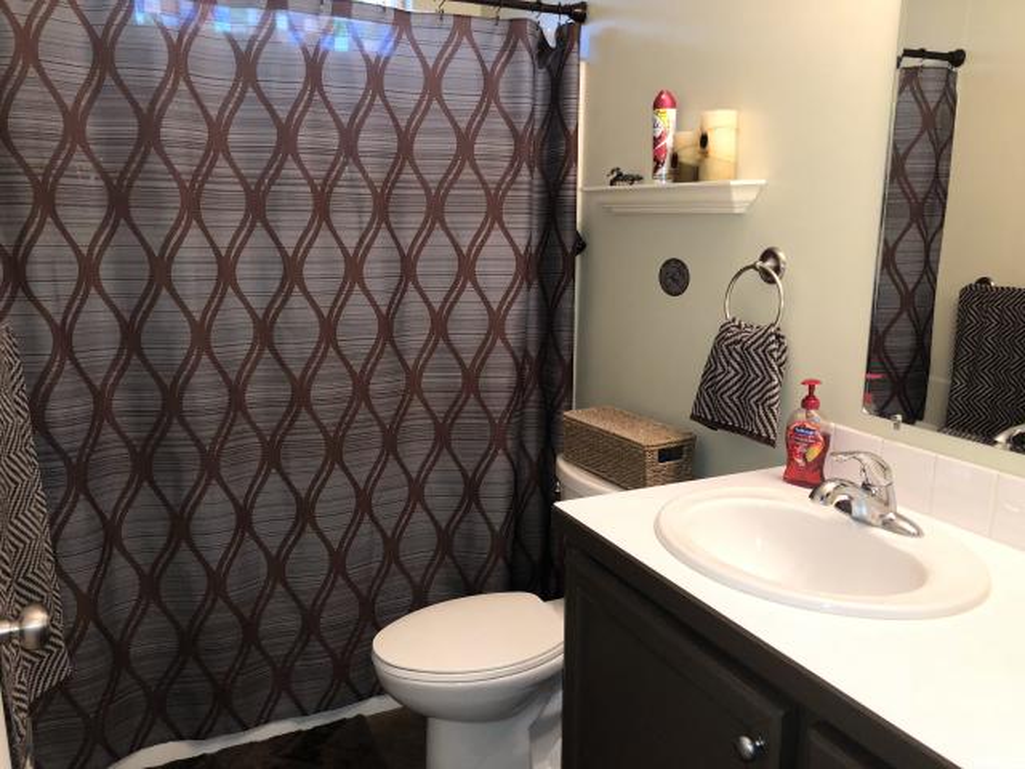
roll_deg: -1.4
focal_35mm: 28
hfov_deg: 63.4
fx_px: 829
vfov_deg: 49.7
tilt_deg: -12.0
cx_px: 512
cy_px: 384
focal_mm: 4
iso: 80
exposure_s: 1/60
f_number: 1.8
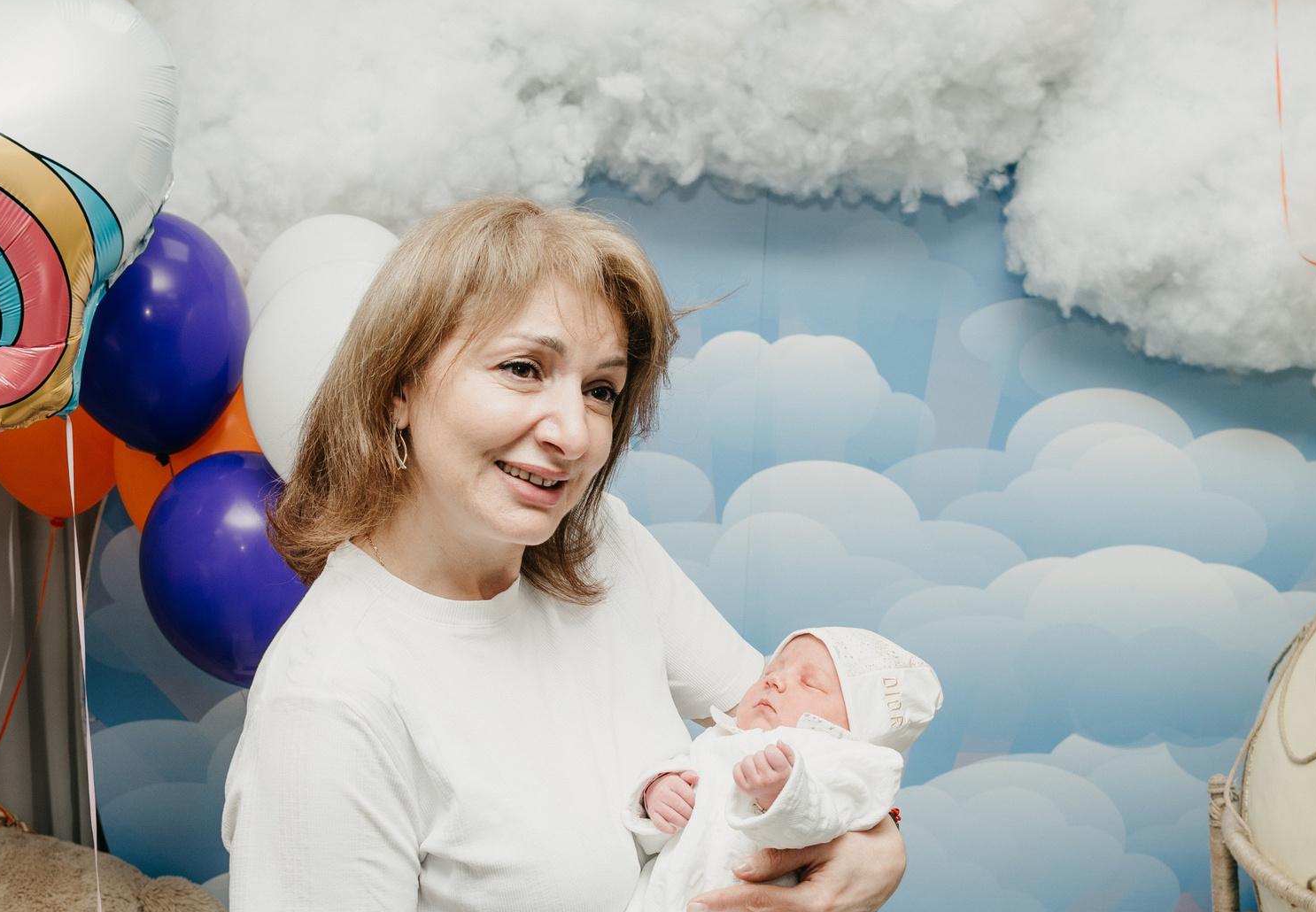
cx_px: 600
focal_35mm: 45
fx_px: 1665
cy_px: 644
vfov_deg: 30.3
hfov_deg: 43.1
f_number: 4.5
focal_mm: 24
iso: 200
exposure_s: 1/160
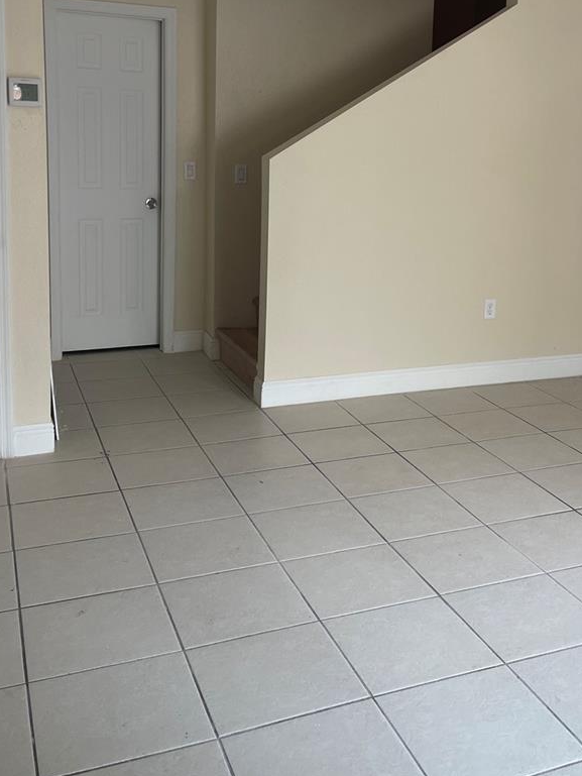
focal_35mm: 39
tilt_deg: -8.6
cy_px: 262
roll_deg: -2.0
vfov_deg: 47.1
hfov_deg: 36.3
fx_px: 874
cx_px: 411
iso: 64
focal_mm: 5.1
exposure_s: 1/120
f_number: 1.6
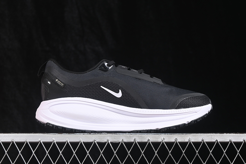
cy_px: 82
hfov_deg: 27.0
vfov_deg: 18.2
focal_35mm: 75
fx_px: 512
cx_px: 123
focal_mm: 50
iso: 160
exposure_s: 1/60
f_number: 6.3
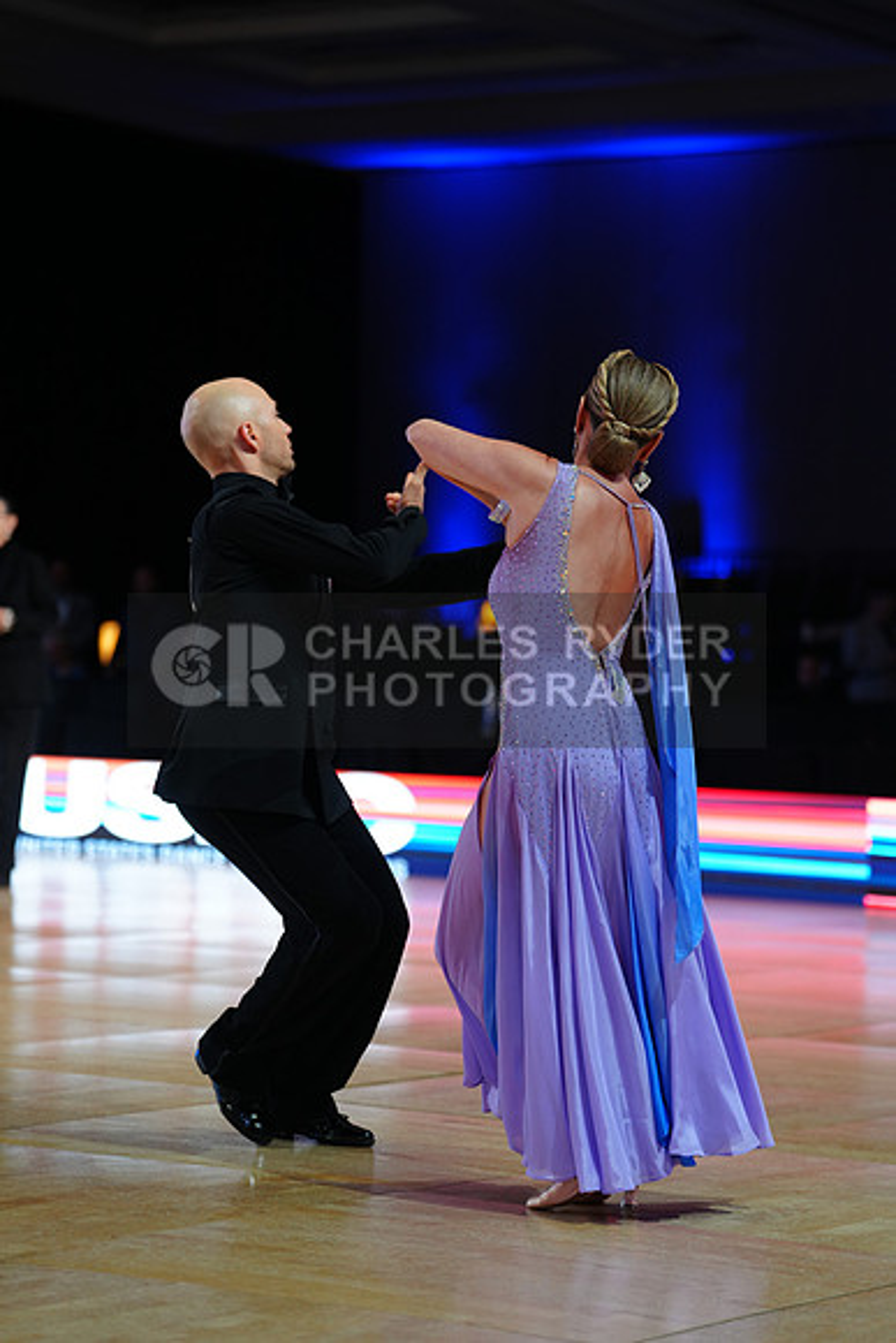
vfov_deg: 20.0
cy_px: 672
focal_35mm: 102
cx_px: 448
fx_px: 3805
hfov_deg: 13.4
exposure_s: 1/400
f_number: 2.8
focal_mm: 102
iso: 640
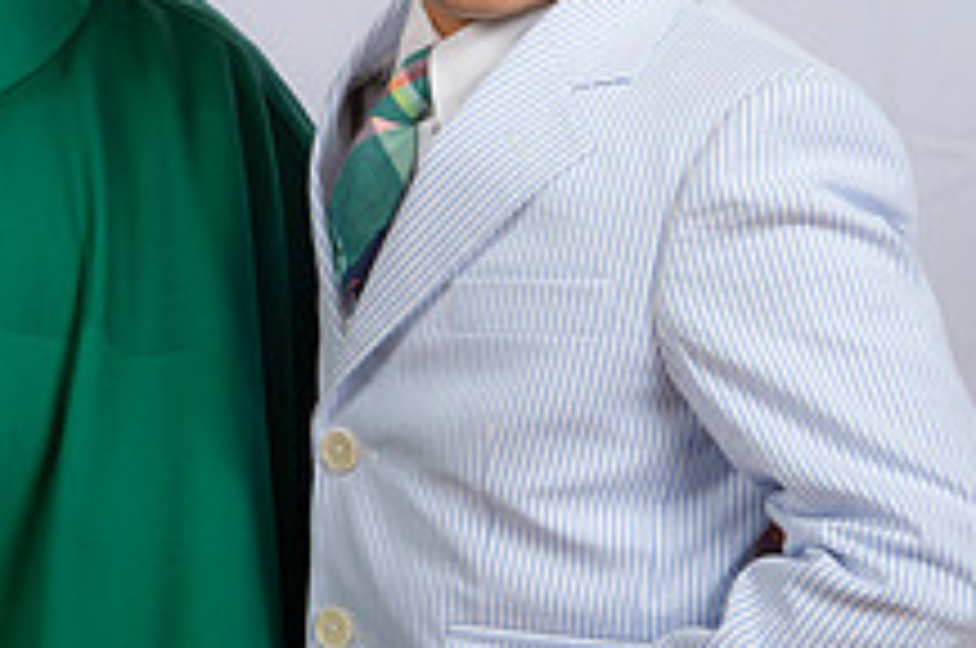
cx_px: -22
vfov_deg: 9.1
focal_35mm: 150
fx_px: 4061
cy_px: 212
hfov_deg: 13.5
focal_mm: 56
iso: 320
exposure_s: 1/200
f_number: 8
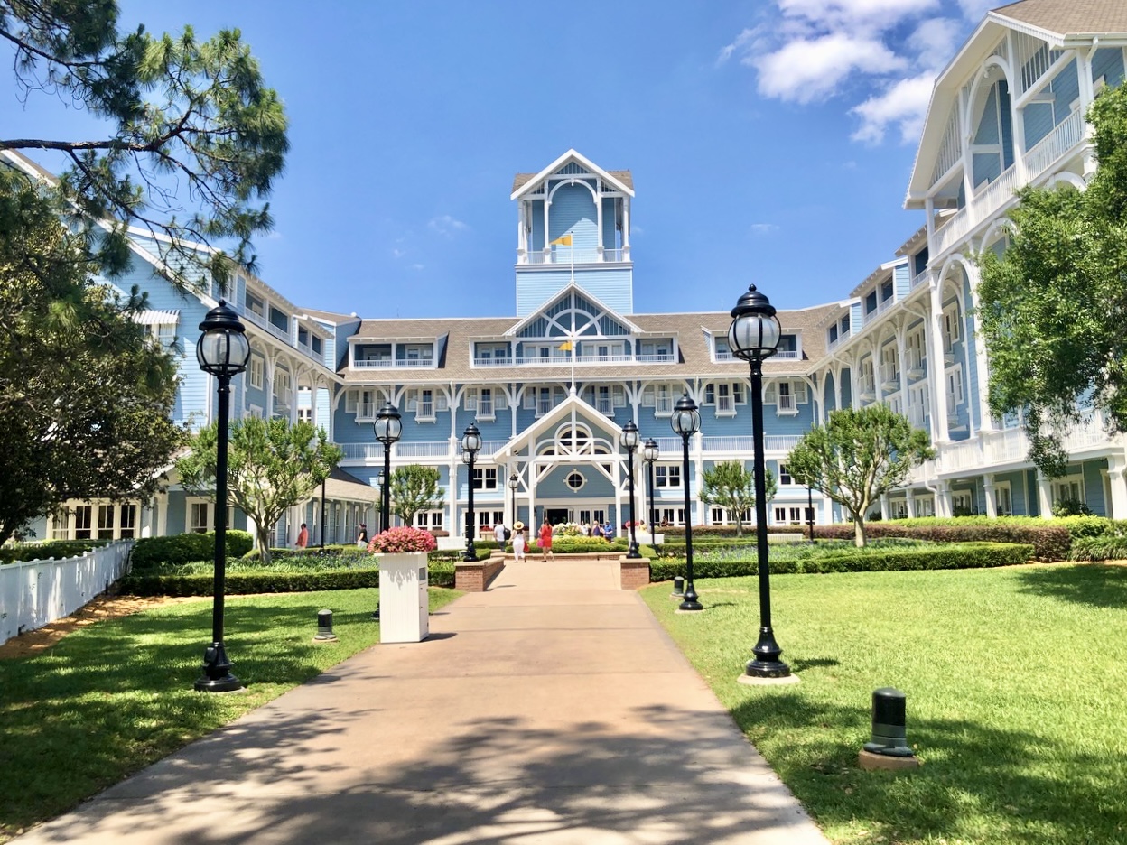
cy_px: 422
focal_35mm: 28
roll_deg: -0.3
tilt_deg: +5.8
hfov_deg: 63.4
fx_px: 912
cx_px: 564
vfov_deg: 49.7
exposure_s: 1/1799
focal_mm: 3.99
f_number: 1.8
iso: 20
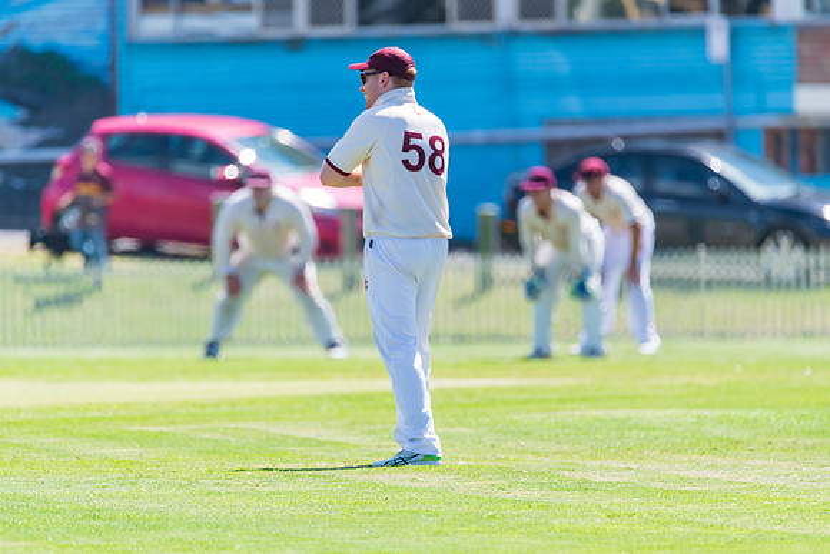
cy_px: 277
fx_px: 13836
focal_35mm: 600
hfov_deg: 3.4
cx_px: 415
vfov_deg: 2.3
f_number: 6.3
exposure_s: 1/1250
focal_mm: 600
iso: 400
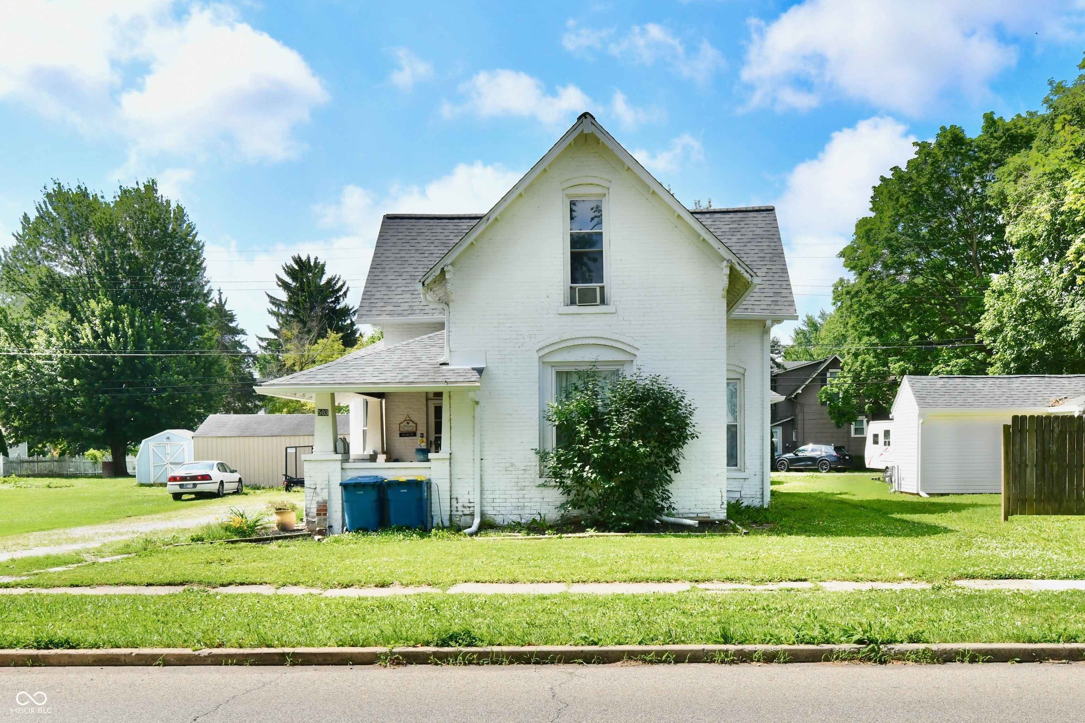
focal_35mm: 24
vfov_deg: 53.1
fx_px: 723
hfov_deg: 73.7
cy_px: 362
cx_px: 542
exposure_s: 1/500
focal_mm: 24
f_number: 11
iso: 640
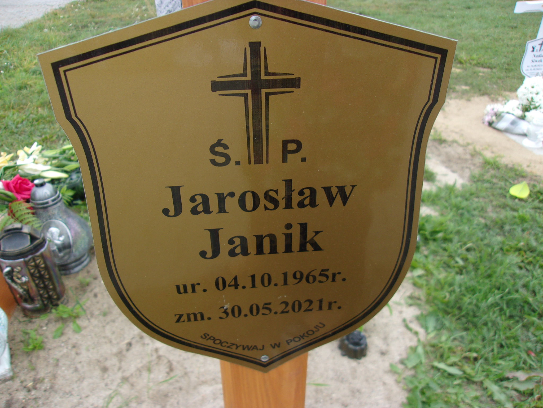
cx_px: 272
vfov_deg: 51.4
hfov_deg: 65.3
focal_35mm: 27
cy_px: 204
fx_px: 424
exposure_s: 1/85
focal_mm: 4.9
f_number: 3
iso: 80
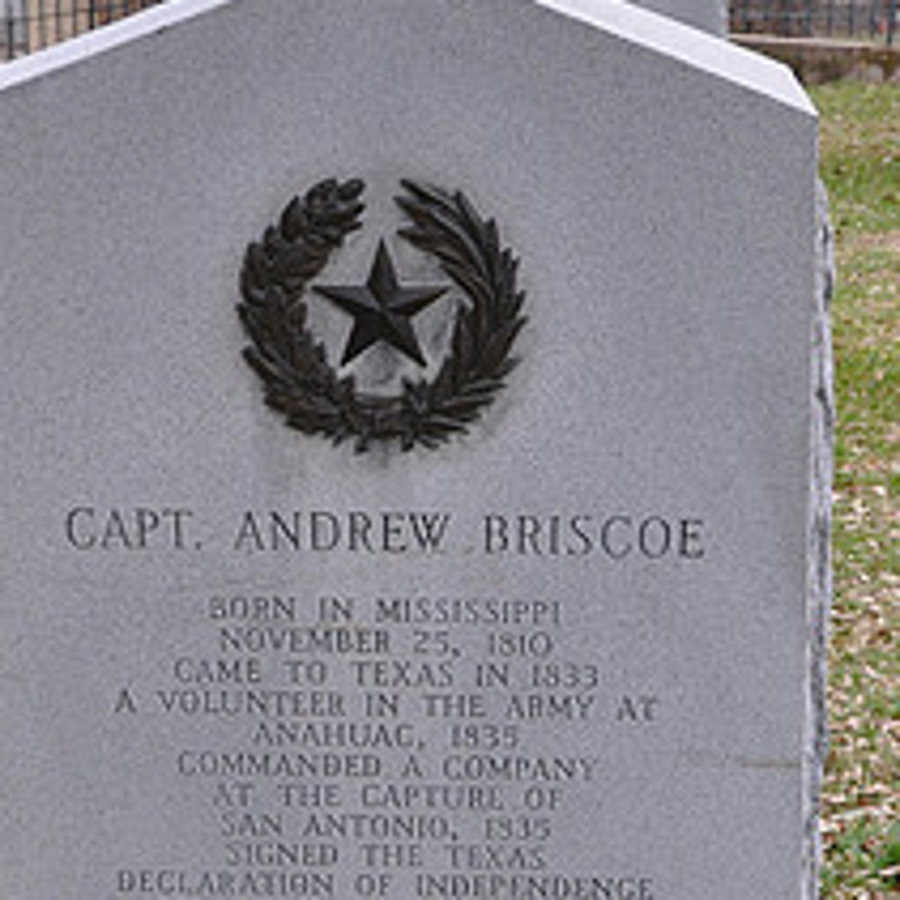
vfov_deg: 20.5
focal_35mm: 84
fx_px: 2471
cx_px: 444
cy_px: 676
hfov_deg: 20.6
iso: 280
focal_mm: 24
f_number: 5.6
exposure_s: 1/125
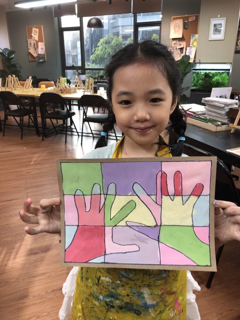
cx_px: 120
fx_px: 259
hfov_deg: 49.7
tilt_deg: -19.1
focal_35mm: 28
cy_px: 160
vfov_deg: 63.4
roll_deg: +2.1
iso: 100
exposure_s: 1/120
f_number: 1.8
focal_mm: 3.99
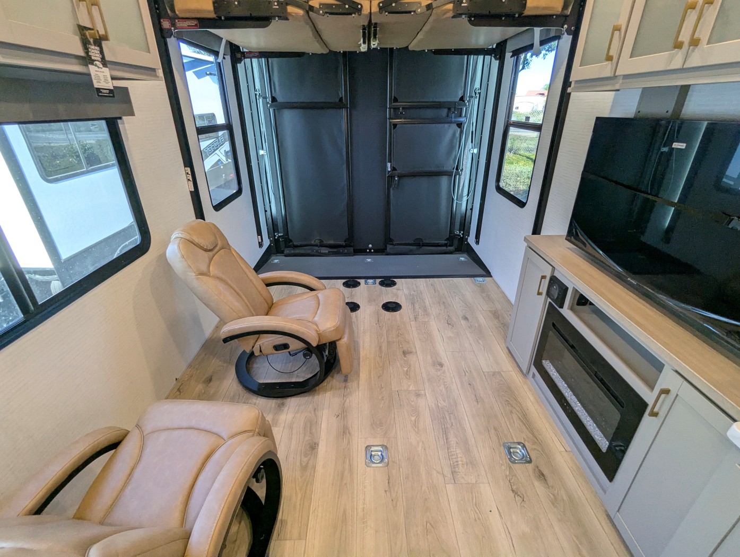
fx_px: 342
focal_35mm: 16
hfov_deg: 94.4
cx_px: 370
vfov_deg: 78.2
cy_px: 278
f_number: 2.2
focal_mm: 2.35
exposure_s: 1/112
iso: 116
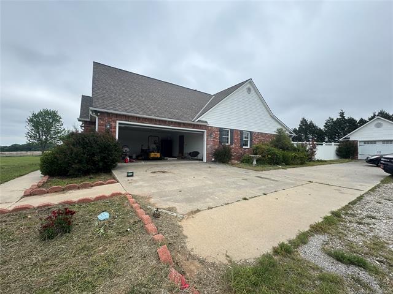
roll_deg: -1.1
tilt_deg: +0.9
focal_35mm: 14
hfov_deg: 102.1
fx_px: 159
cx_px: 196
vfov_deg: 85.7
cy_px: 147
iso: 50
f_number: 2.2
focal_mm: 2.22
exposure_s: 1/681
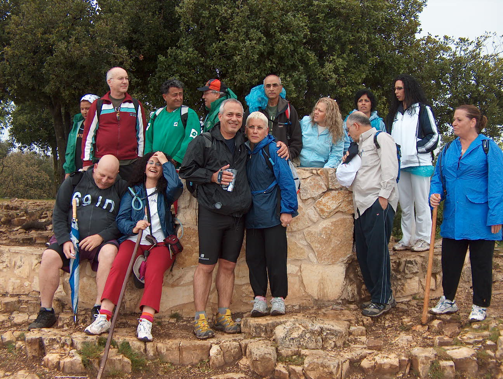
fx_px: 538
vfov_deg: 38.8
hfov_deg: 50.1
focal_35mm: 37
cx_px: 252
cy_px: 190
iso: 153
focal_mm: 7.6
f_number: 2.8
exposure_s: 1/165
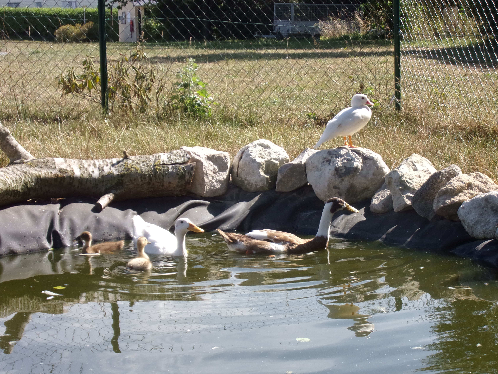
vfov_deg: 19.4
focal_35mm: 76
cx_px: 249
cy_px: 187
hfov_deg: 25.7
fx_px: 1093
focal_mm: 13.6
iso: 80
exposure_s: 1/300
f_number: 4.7
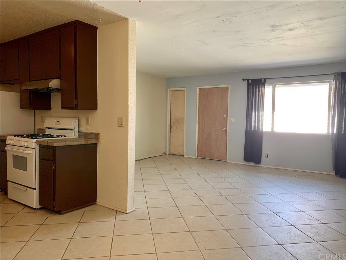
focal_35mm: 26
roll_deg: -1.5
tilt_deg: -1.9
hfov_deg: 67.3
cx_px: 173
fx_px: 260
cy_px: 130
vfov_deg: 53.1
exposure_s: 1/60
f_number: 1.8
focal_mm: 4.25
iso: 50
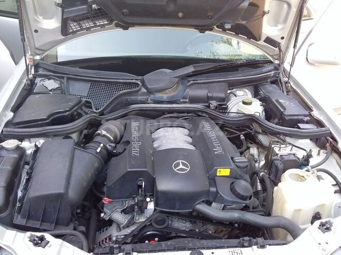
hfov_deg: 58.4
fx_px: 305
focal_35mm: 31
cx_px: 170
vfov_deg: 45.4
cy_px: 128
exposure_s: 1/100
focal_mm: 3.3
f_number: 2.2
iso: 50
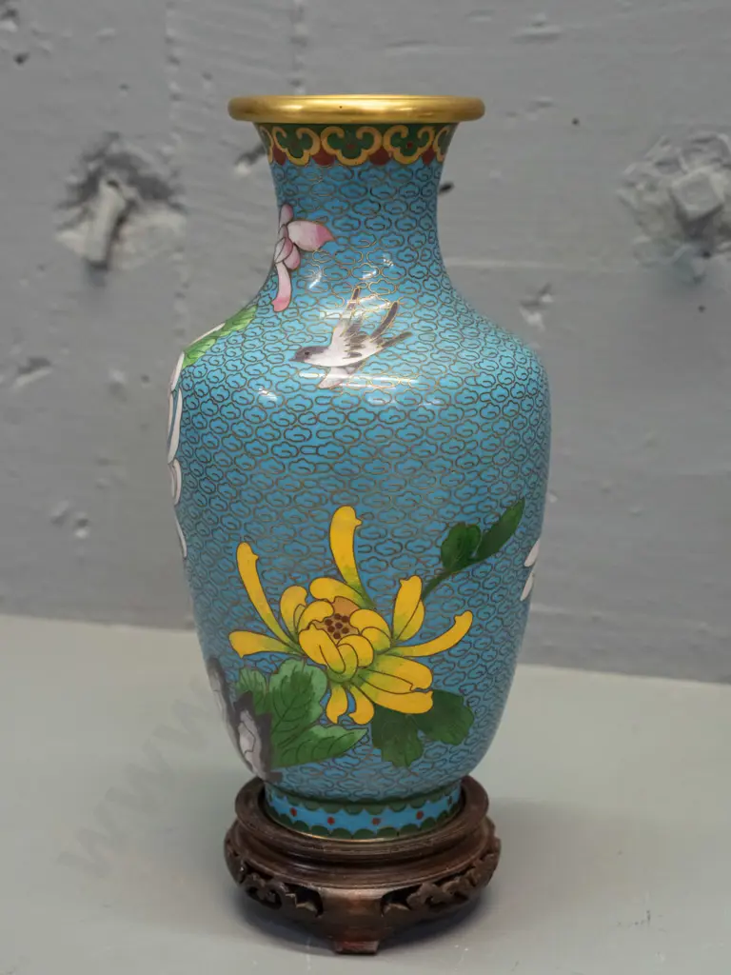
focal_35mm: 60
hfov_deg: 24.4
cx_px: 366
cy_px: 488
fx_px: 1689
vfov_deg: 32.2
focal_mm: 30
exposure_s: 1/125
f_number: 5.6
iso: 3200
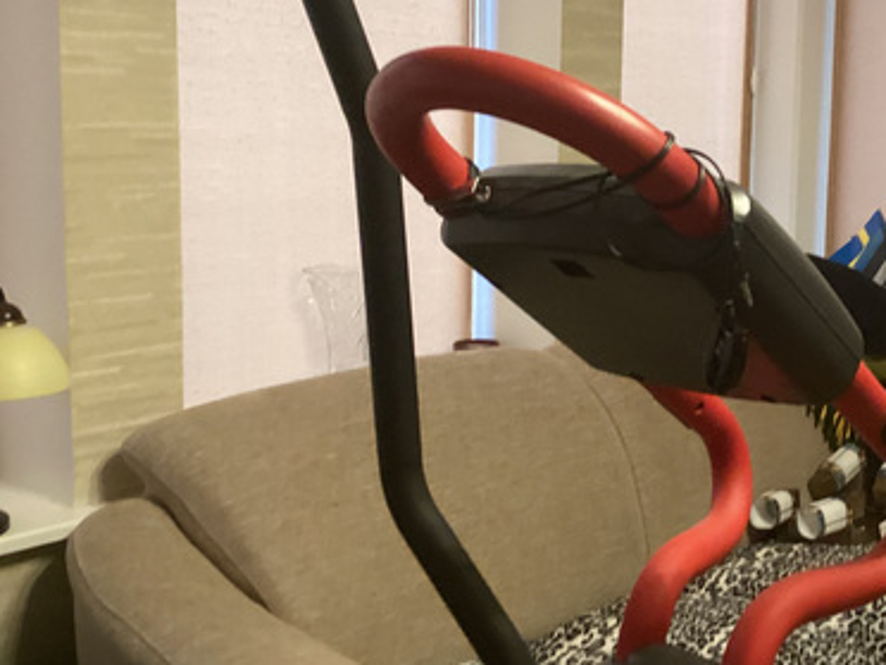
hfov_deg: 36.9
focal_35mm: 50
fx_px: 1280
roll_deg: -3.1
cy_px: 255
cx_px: 710
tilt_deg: -5.9
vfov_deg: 29.0
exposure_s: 1/50
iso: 320
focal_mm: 3.3
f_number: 2.4
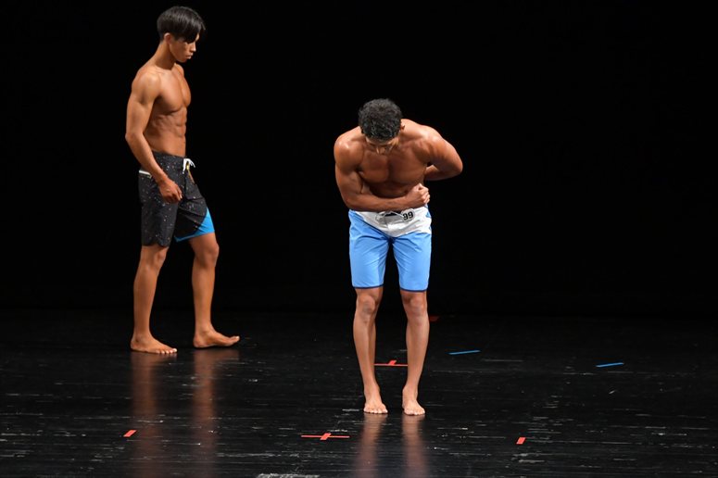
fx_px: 5083
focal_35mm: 255
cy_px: 239
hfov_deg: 8.1
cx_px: 359
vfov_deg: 5.4
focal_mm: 170
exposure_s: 1/400
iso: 3200
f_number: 5.6
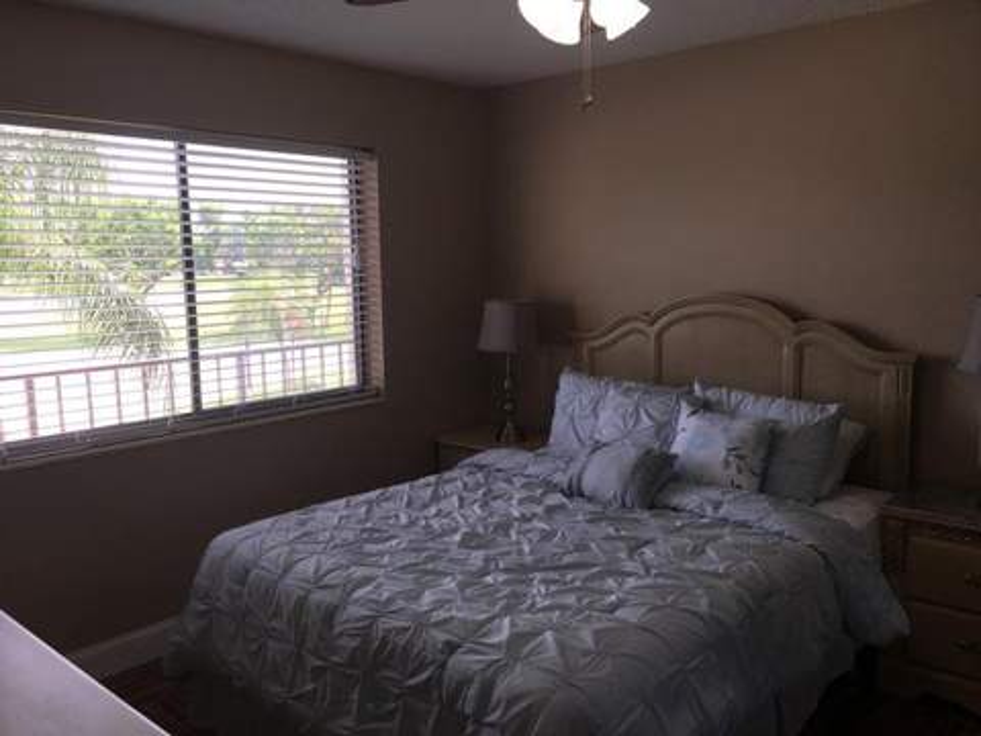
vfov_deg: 48.2
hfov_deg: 61.7
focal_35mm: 29
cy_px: 368
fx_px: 822
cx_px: 490
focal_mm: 4.15
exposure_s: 1/130
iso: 25
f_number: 2.2
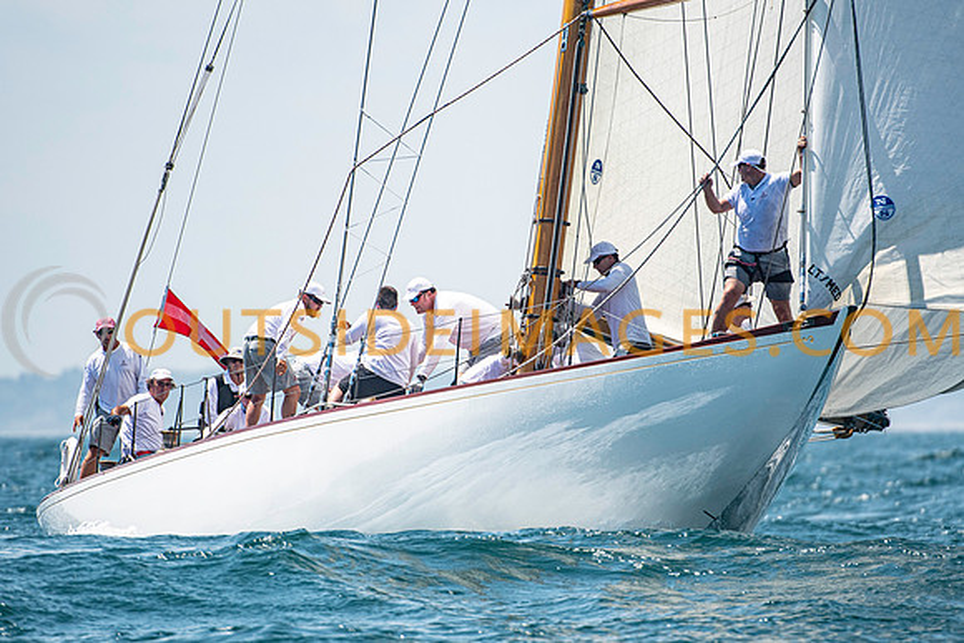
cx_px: 482
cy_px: 322
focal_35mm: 614
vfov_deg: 2.2
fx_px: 16441
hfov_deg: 3.4
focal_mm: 400
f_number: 5
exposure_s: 1/3200
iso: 400
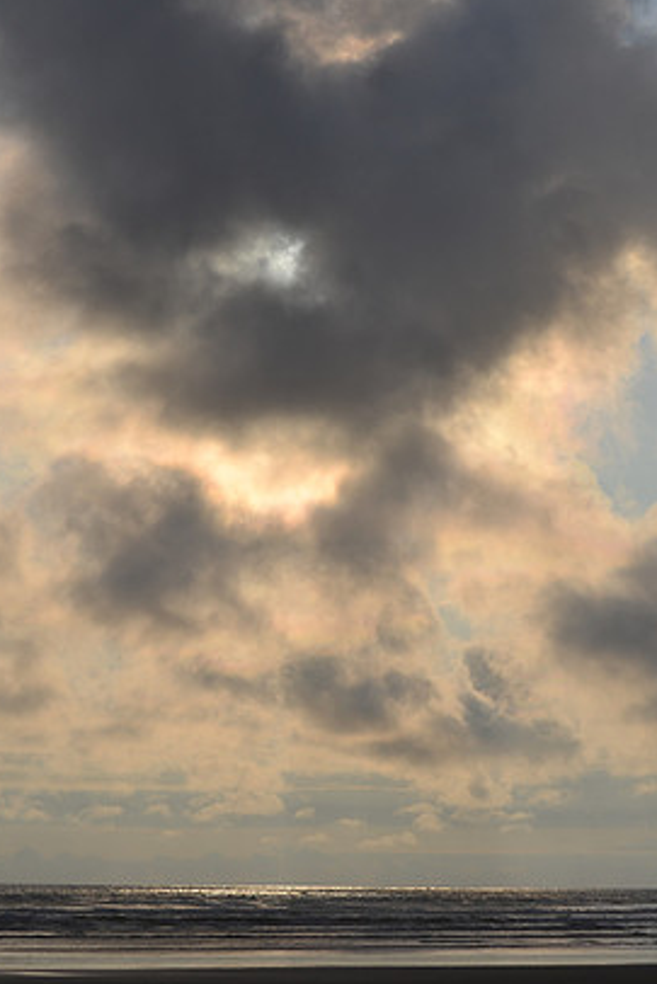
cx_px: 299
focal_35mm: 118
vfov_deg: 17.4
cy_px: 451
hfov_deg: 11.7
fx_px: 3219
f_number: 11
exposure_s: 1/500
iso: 100
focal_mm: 55
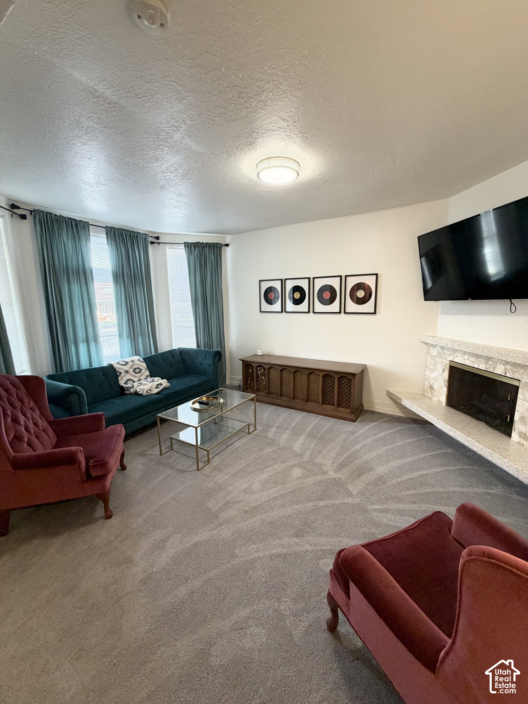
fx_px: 285
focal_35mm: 14
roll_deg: +0.7
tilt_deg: -10.5
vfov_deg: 102.1
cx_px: 264
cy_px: 352
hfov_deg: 85.7
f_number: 2.2
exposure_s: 1/60
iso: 250
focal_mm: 2.22
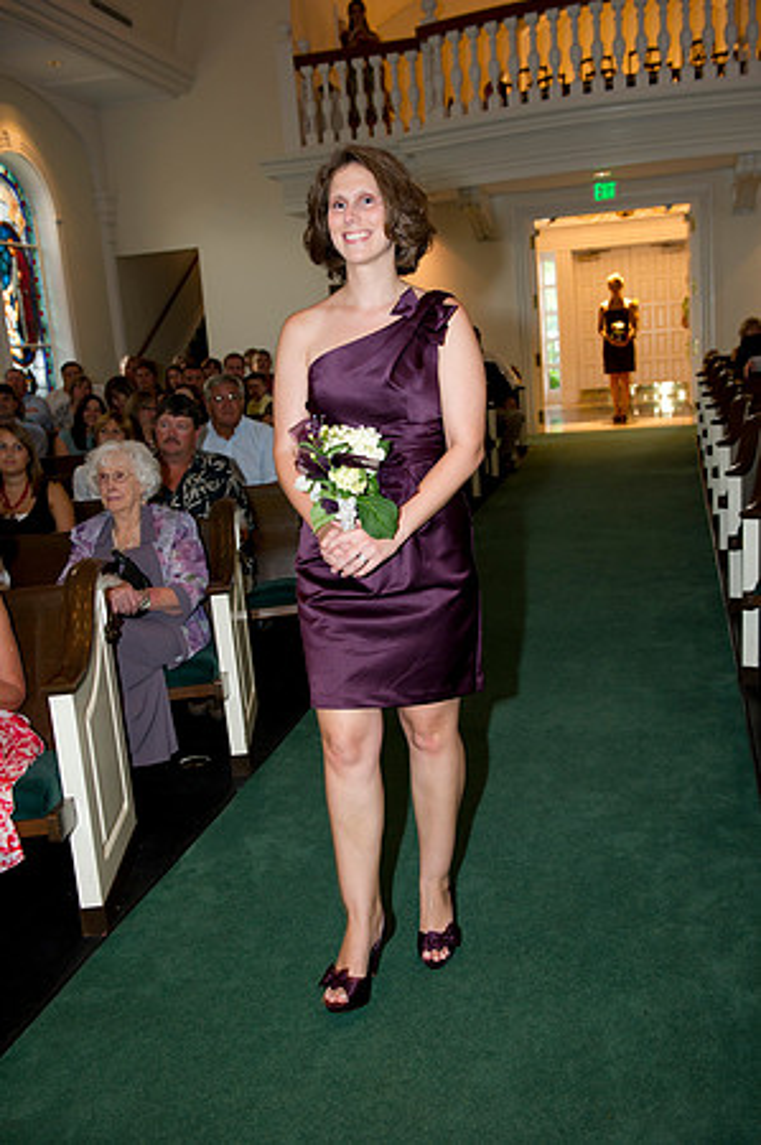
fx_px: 1080
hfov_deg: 38.8
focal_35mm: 34
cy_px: 572
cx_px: 380
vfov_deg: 55.8
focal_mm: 34
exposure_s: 1/80
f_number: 3.5
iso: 1600
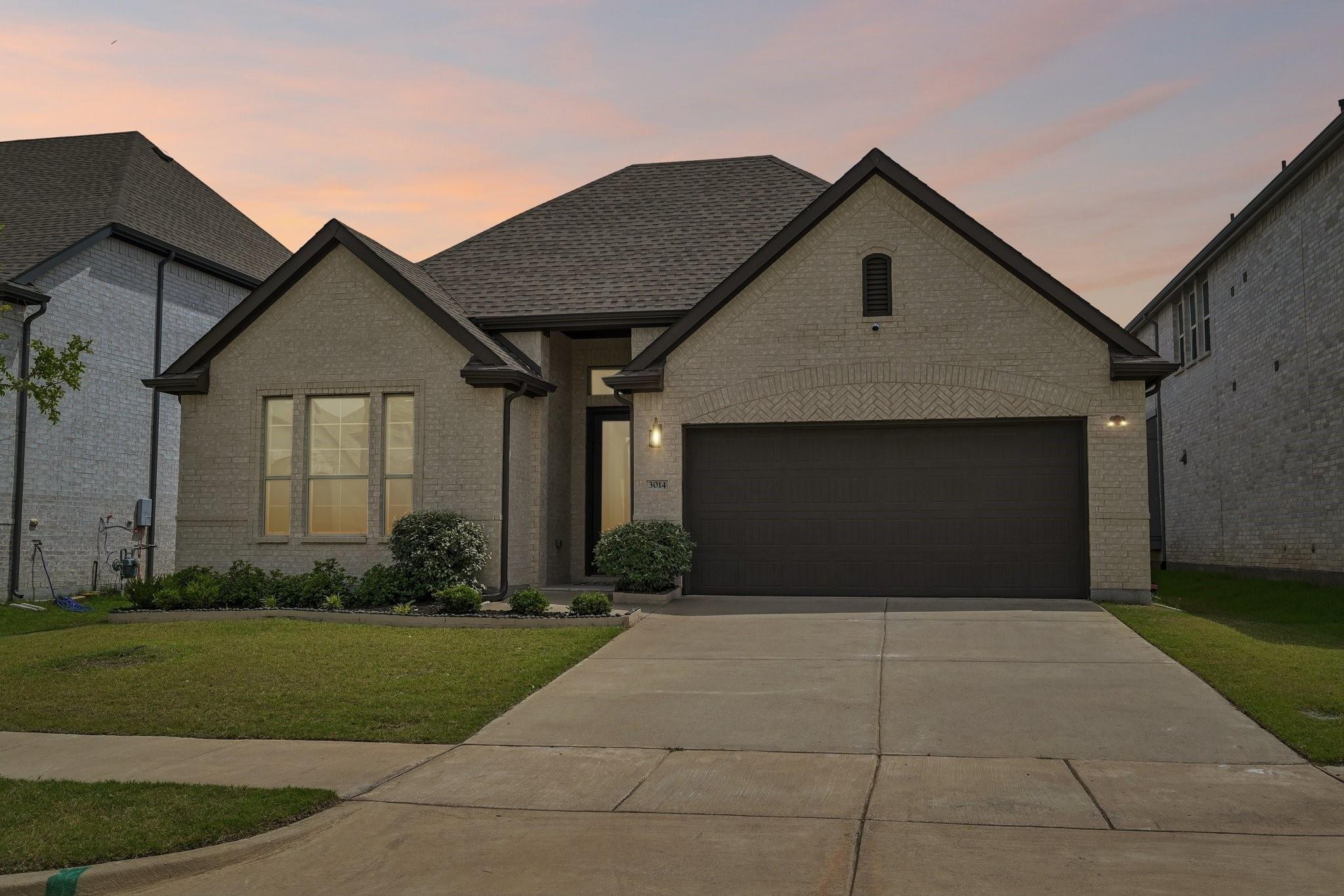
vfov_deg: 43.6
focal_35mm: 30
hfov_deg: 61.9
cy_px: 448
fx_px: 1120
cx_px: 672
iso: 400
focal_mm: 30
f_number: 8
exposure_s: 1/1250
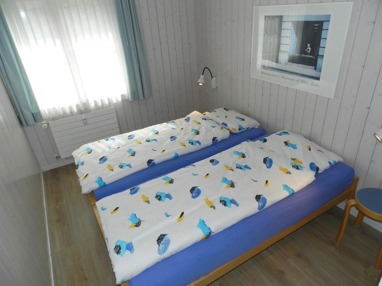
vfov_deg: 58.9
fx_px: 254
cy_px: 143
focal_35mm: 23
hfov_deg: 73.9
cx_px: 191
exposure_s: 1/250
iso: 160
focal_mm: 4
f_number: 3.4
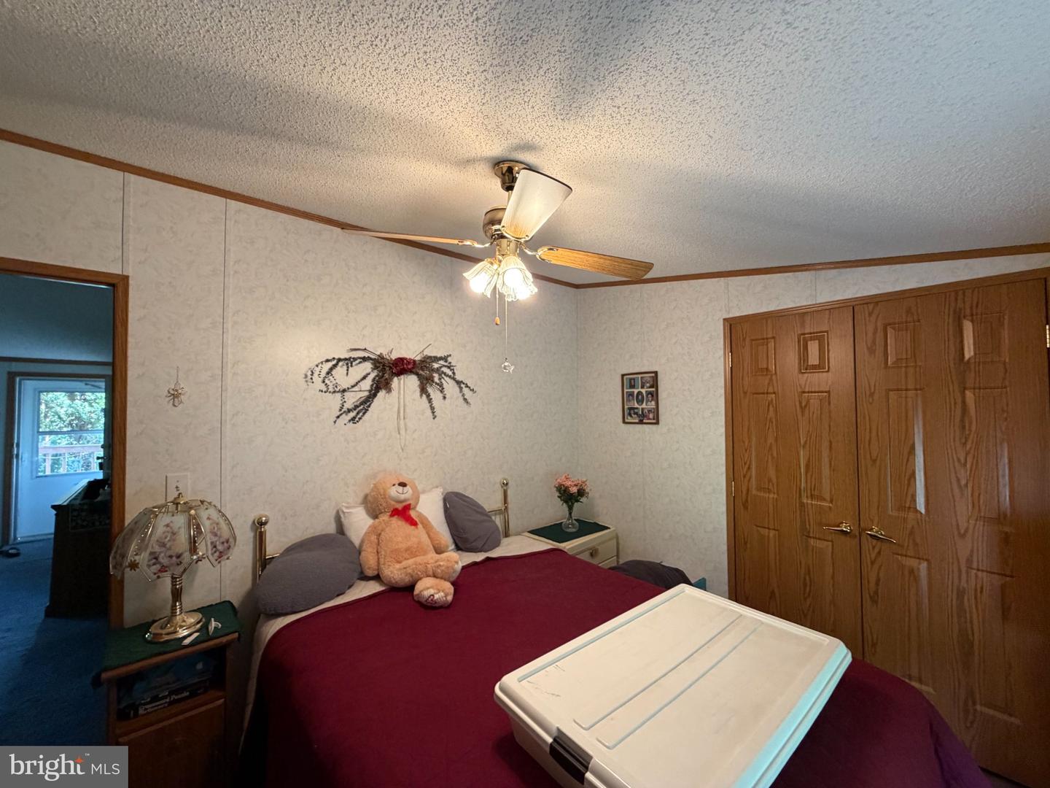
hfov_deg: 102.1
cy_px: 394
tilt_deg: +1.8
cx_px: 525
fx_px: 425
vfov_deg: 85.7
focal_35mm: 14
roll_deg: +0.9
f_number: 2.2
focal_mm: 2.22
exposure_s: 1/60
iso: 320
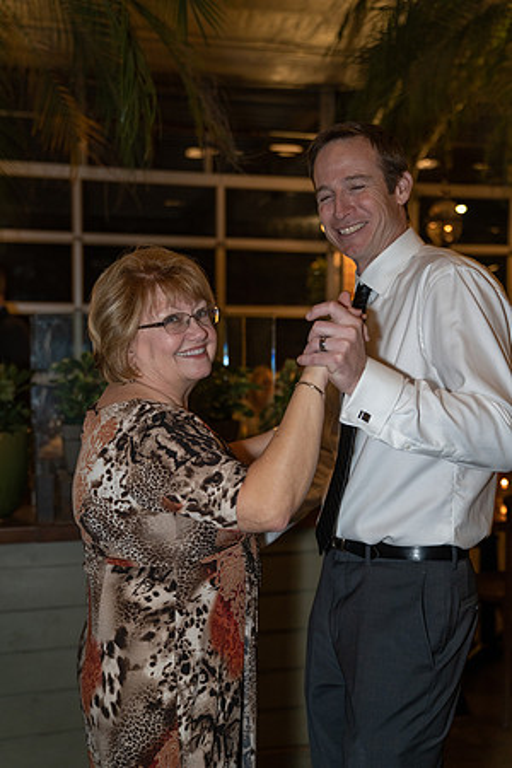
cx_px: 256
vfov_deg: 45.4
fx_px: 917
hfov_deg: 31.2
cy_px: 384
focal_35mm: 43
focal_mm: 43
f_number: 2.8
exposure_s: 1/125
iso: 2000
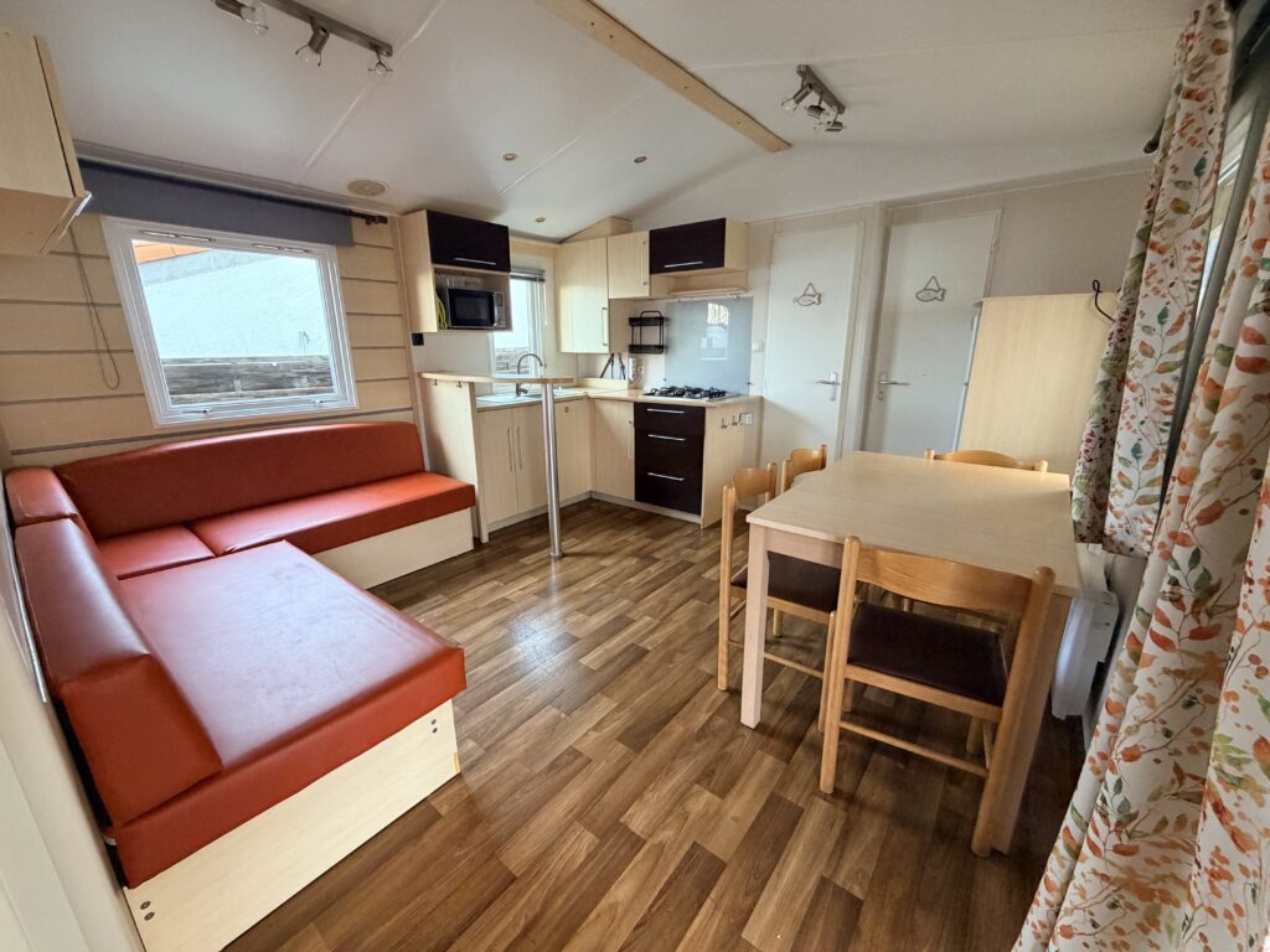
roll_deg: +0.3
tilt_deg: -15.0
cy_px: 476
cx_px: 635
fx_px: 514
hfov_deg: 102.1
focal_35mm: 14
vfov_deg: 85.7
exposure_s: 1/60
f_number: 2.2
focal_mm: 2.22
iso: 320
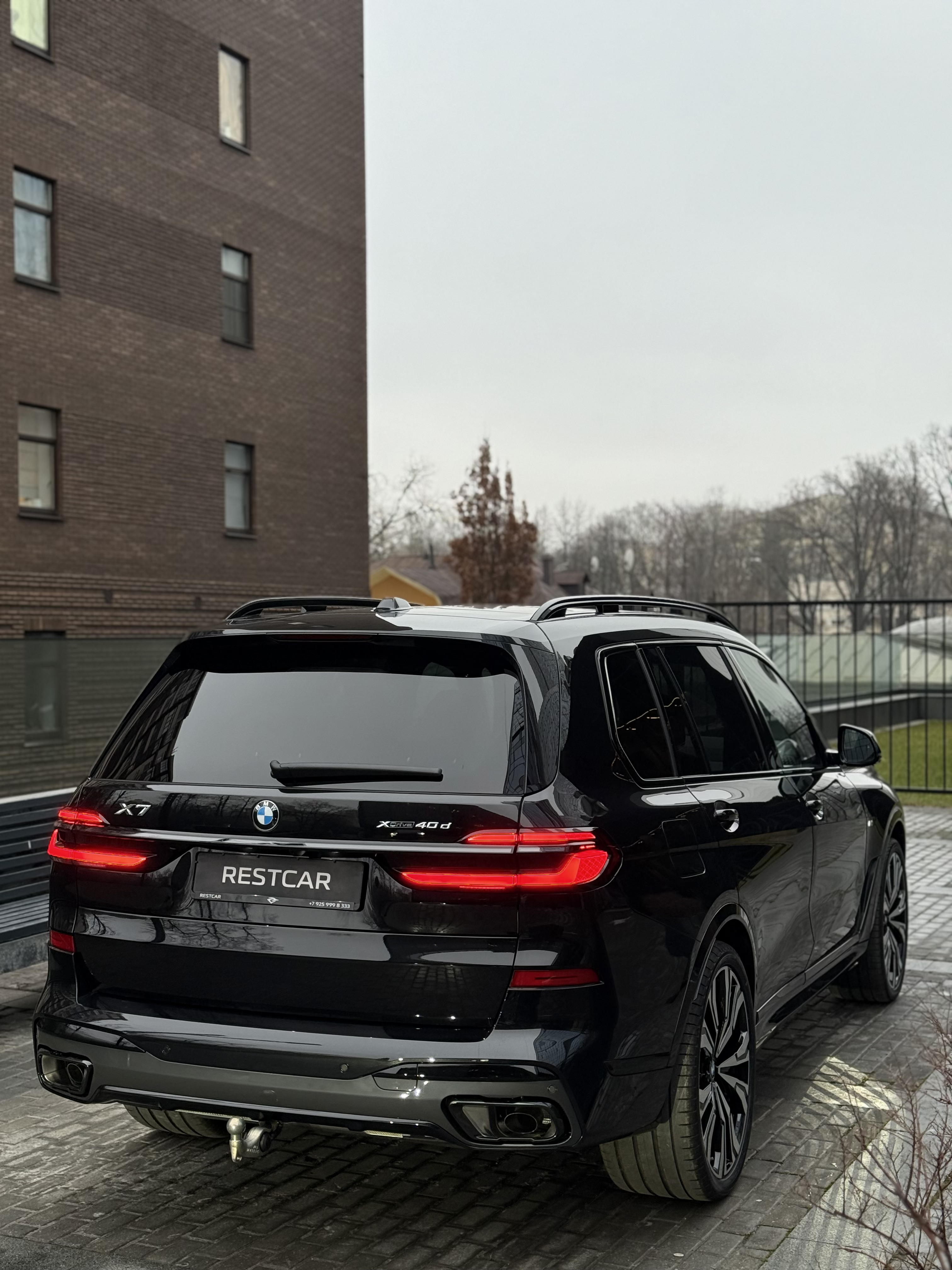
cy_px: 635
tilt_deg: -0.2
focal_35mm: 48
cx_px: 476
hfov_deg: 30.3
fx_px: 1760
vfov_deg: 39.7
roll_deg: +0.5
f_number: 1.78
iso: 200
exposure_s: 1/74
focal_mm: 6.76
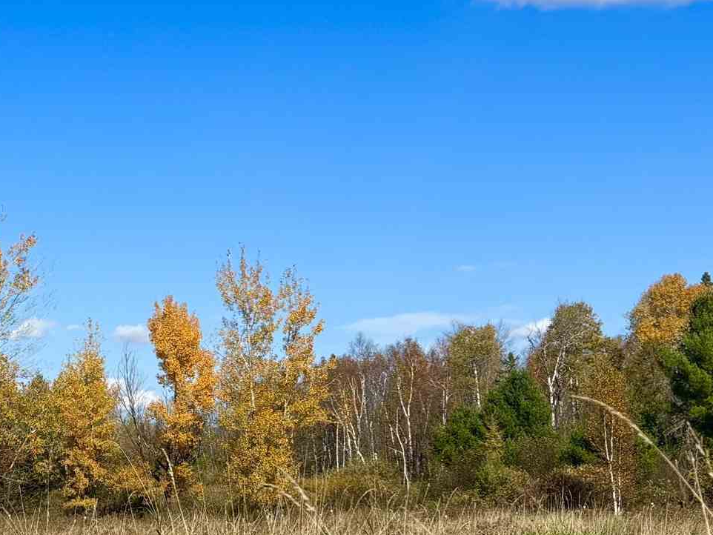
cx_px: -105
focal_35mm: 83
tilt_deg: +6.3
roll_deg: +0.5
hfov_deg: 22.0
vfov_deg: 17.8
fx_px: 1710
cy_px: 330
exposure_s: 1/3937
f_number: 1.6
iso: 50
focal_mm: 5.96
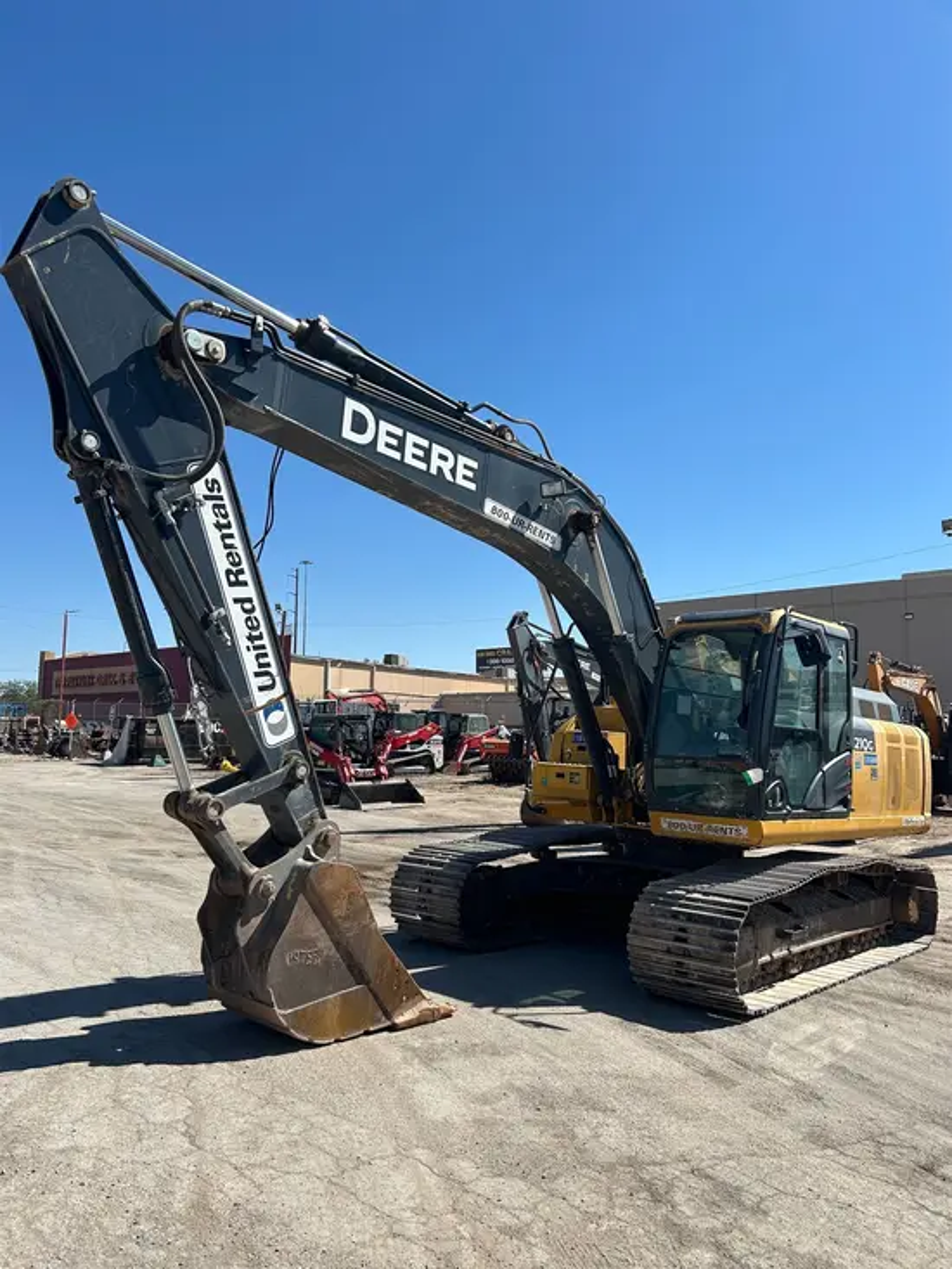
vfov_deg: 67.3
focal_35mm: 26
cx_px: 476
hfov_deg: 53.1
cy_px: 634
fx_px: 953
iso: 50
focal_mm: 5.7
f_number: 1.5
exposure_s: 1/4274
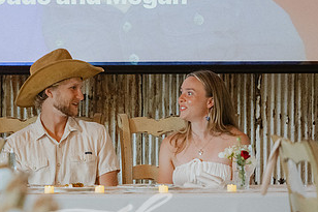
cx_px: 113
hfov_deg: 5.5
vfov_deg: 3.6
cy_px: 133
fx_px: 3328
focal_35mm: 377
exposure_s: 1/200
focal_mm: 200
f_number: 2.8
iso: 5000
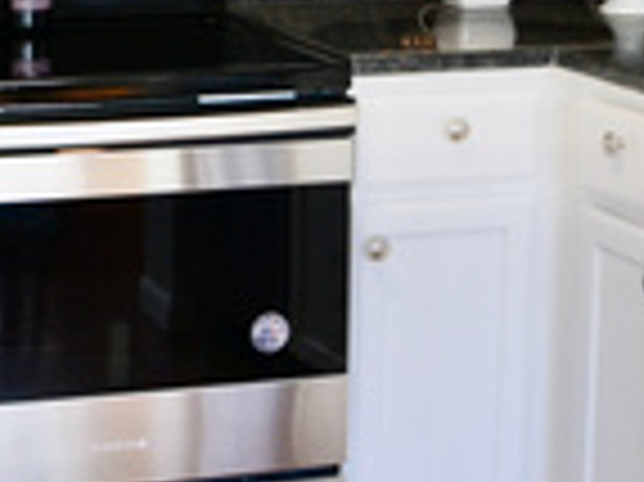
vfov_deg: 10.2
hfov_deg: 13.8
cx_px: 54
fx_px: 2640
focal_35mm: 142
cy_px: -151
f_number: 4.5
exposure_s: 1/80
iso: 400
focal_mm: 22
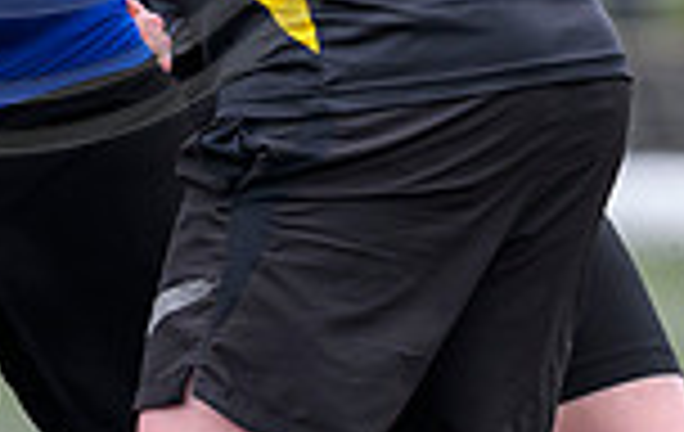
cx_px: -71
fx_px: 39151
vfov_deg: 0.6
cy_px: -15
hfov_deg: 1.0
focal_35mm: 2094
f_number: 3.5
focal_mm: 400
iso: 500
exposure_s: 1/1250
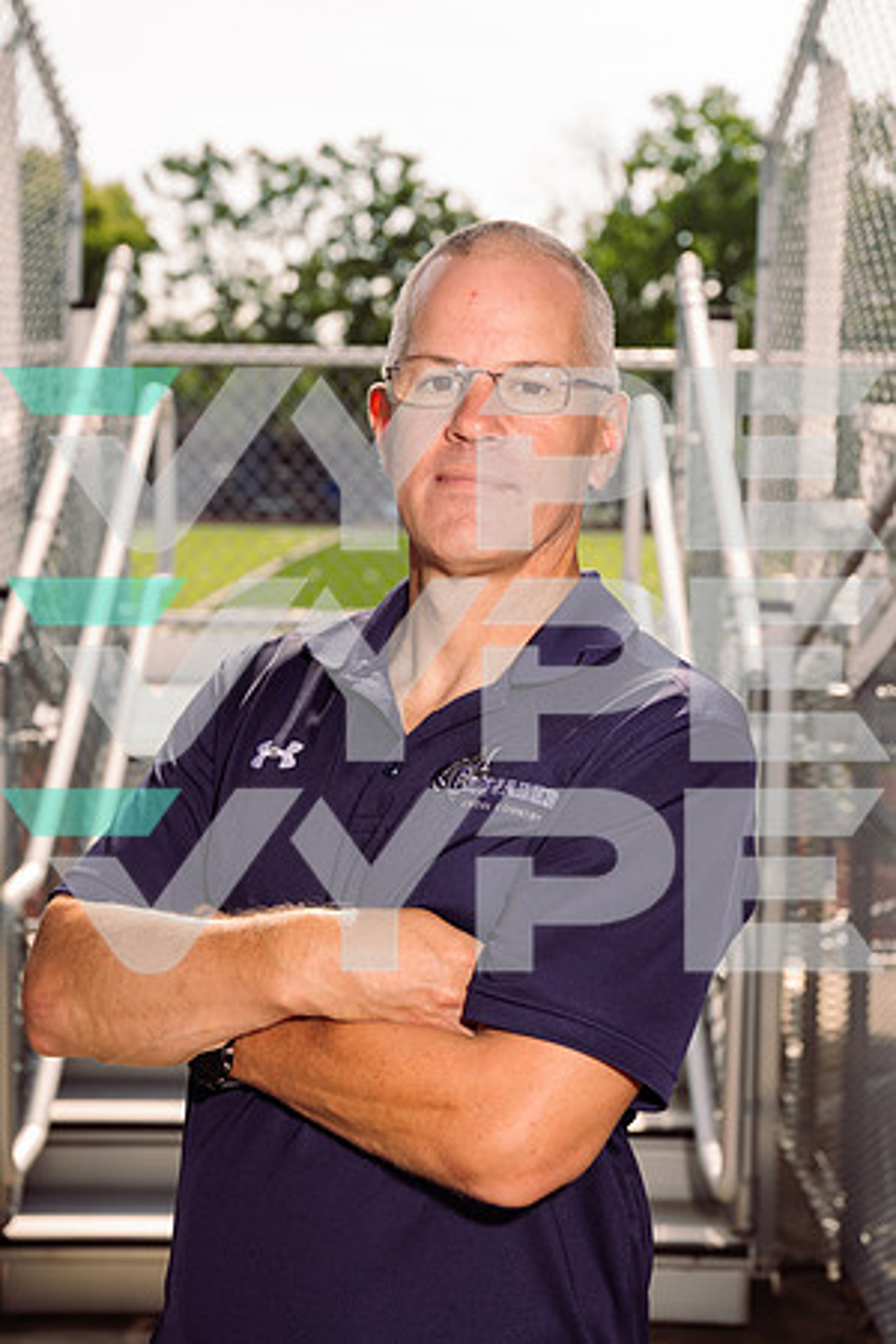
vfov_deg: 28.8
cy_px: 672
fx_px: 2613
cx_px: 448
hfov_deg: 19.5
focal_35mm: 70
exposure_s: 1/250
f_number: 6.3
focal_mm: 70
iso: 64
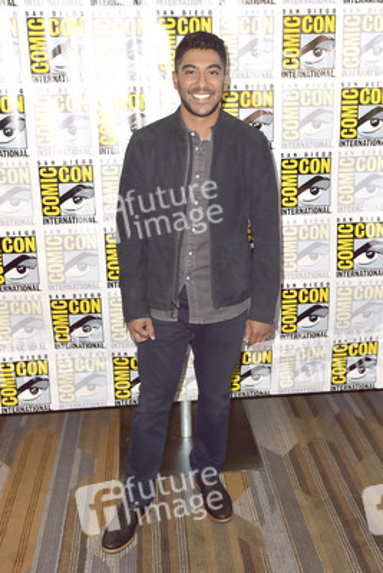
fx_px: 510
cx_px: 192
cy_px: 286
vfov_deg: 58.7
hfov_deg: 41.1
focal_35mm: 32
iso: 500
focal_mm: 32
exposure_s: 1/320
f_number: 6.3
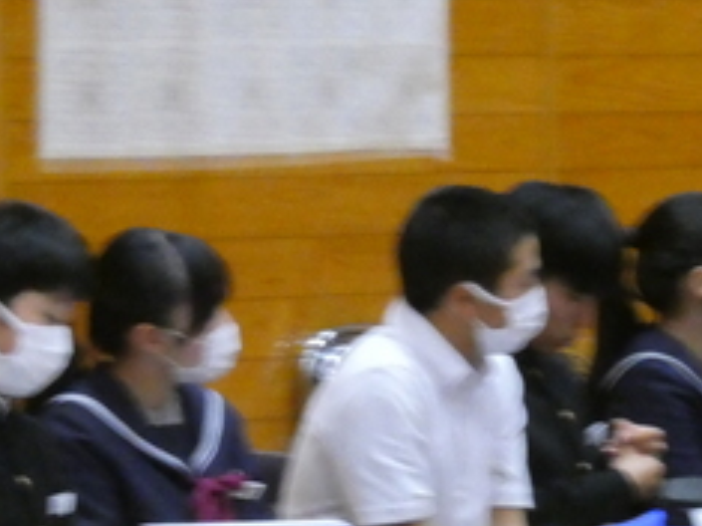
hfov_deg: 3.9
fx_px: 10378
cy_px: 387
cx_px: 261
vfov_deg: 2.9
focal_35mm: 512
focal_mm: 33.2
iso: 1600
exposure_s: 1/50
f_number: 6.3
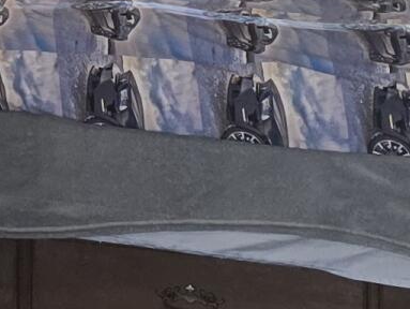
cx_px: -571
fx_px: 2134
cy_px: -364
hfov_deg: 9.7
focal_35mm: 180
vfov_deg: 7.8
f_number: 1.7
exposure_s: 1/120
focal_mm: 6.3
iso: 320
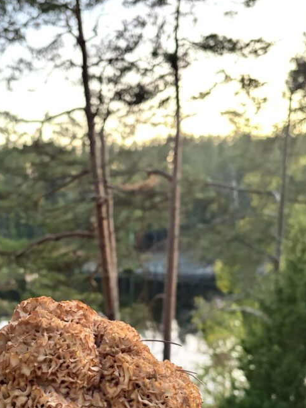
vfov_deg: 42.5
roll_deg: +1.2
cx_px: 79
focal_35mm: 44
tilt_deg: -7.7
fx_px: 519
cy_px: 261
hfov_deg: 32.3
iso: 1000
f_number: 1.6
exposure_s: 1/30
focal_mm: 5.96
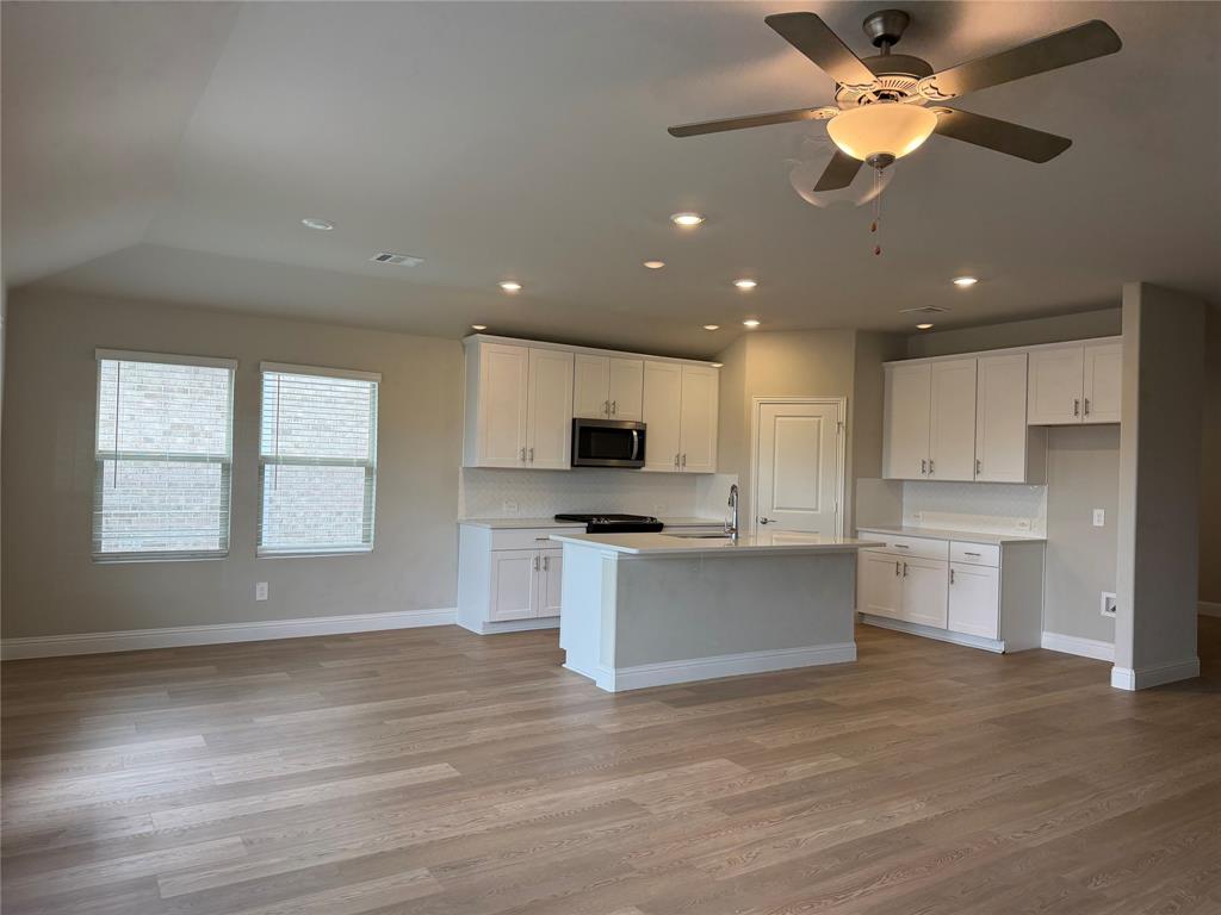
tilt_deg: -0.3
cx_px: 610
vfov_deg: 56.8
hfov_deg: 71.6
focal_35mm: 24
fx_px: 847
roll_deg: -1.2
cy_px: 458
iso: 160
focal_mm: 6.76
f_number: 1.78
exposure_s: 1/220
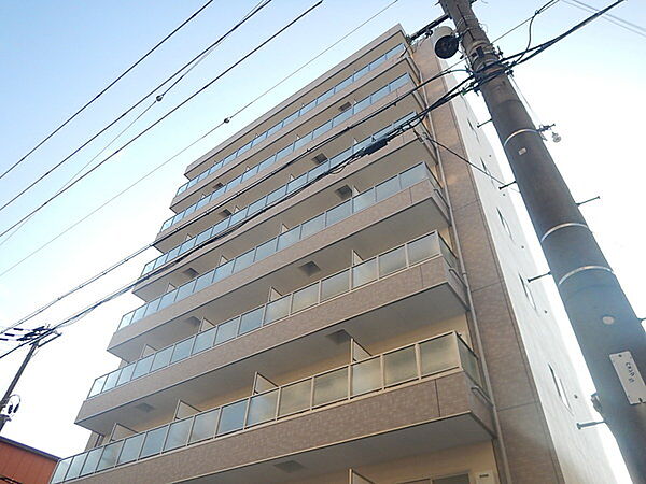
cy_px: 242
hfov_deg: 71.6
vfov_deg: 56.8
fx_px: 448
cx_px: 323
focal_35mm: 24
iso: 125
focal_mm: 4.3
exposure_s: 1/400
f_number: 2.8
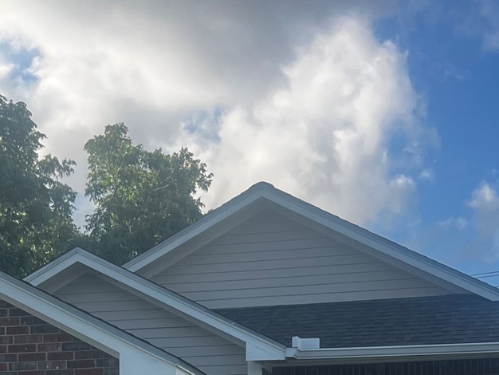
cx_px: 203
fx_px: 1226
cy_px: 532
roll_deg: +1.1
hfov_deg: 23.0
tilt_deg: +1.2
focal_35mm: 85
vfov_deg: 16.1
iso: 50
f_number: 1.5
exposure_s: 1/1431
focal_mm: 5.7
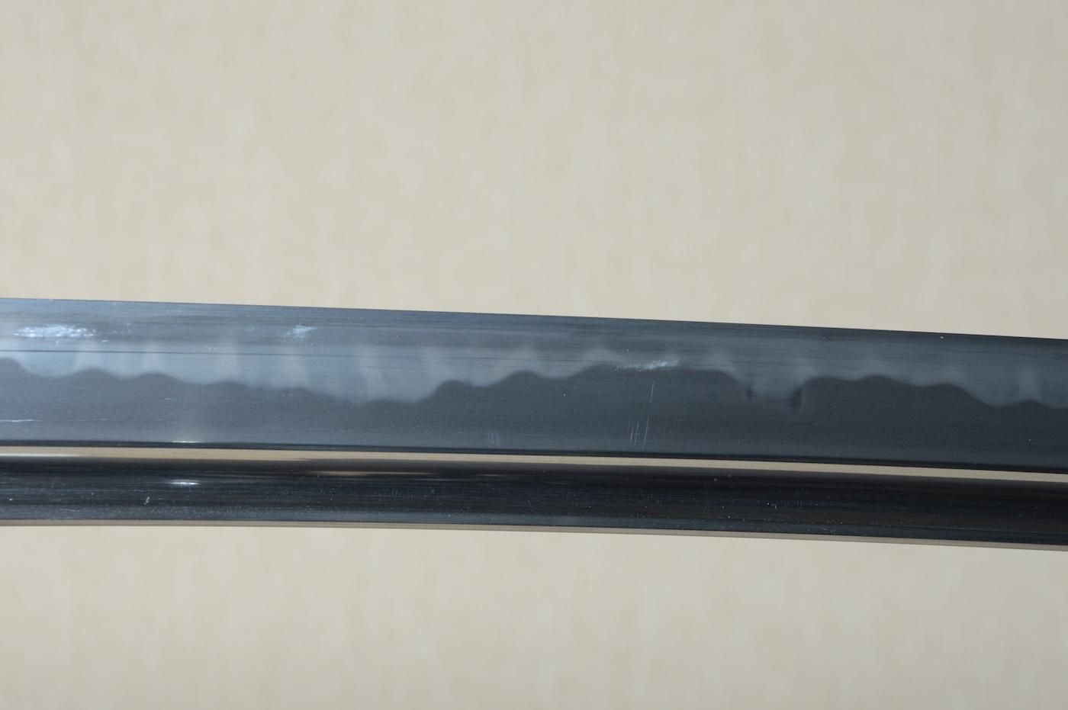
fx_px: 3557
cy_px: 355
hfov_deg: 17.1
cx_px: 534
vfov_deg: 11.4
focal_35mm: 120
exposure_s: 1/2
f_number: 11
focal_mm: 80
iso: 400
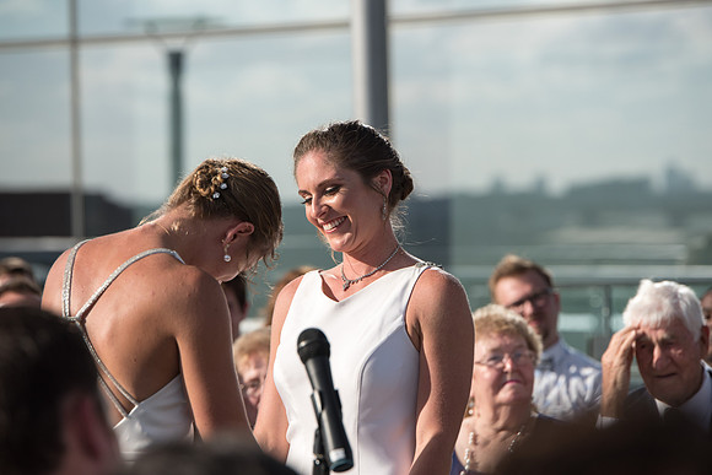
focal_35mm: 200
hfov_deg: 10.3
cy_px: 238
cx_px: 356
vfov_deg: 6.9
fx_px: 3956
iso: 200
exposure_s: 1/3200
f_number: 2.8
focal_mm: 200
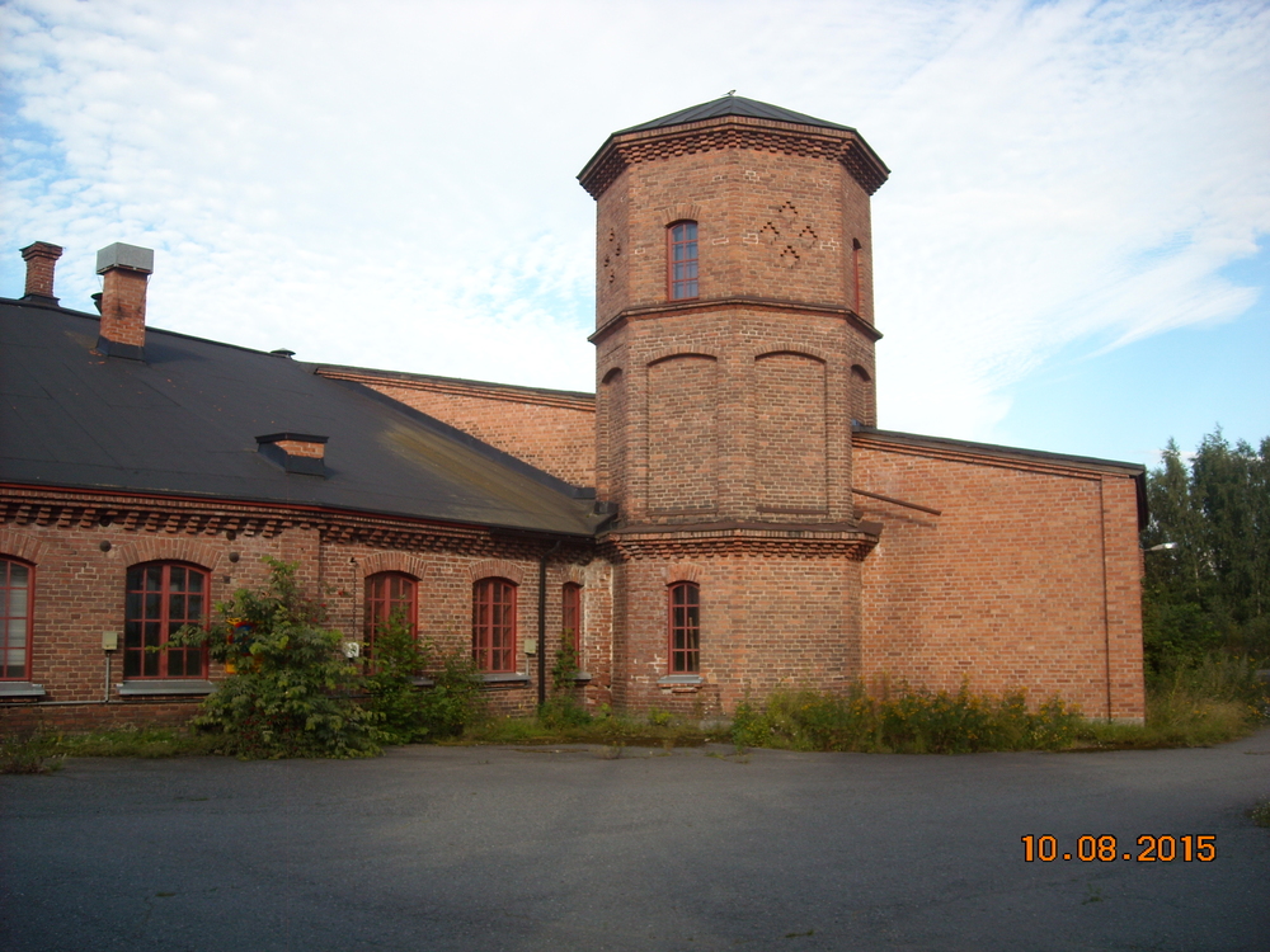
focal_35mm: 35
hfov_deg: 52.6
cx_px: 635
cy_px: 476
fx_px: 1284
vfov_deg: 40.7
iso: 64
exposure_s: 1/500
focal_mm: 5.7
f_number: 2.8
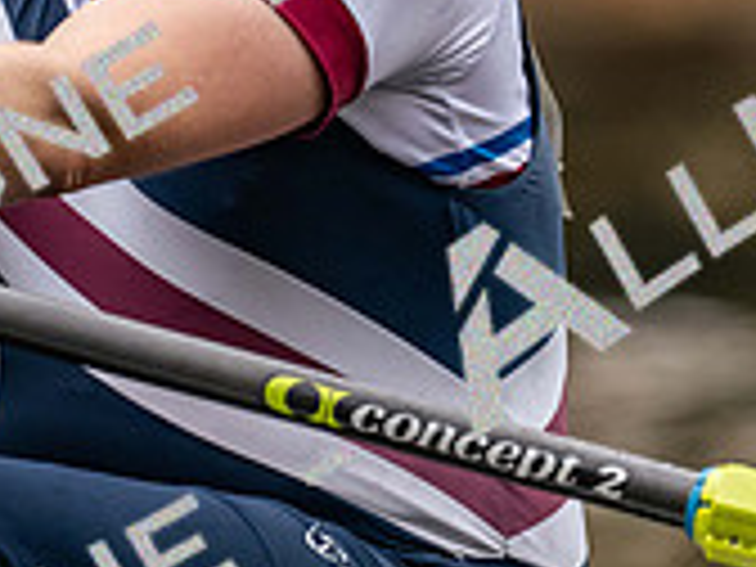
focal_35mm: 1327
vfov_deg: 1.1
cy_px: 11
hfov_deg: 1.5
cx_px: 63
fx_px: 28981
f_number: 4.5
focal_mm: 400
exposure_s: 1/2500
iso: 2000
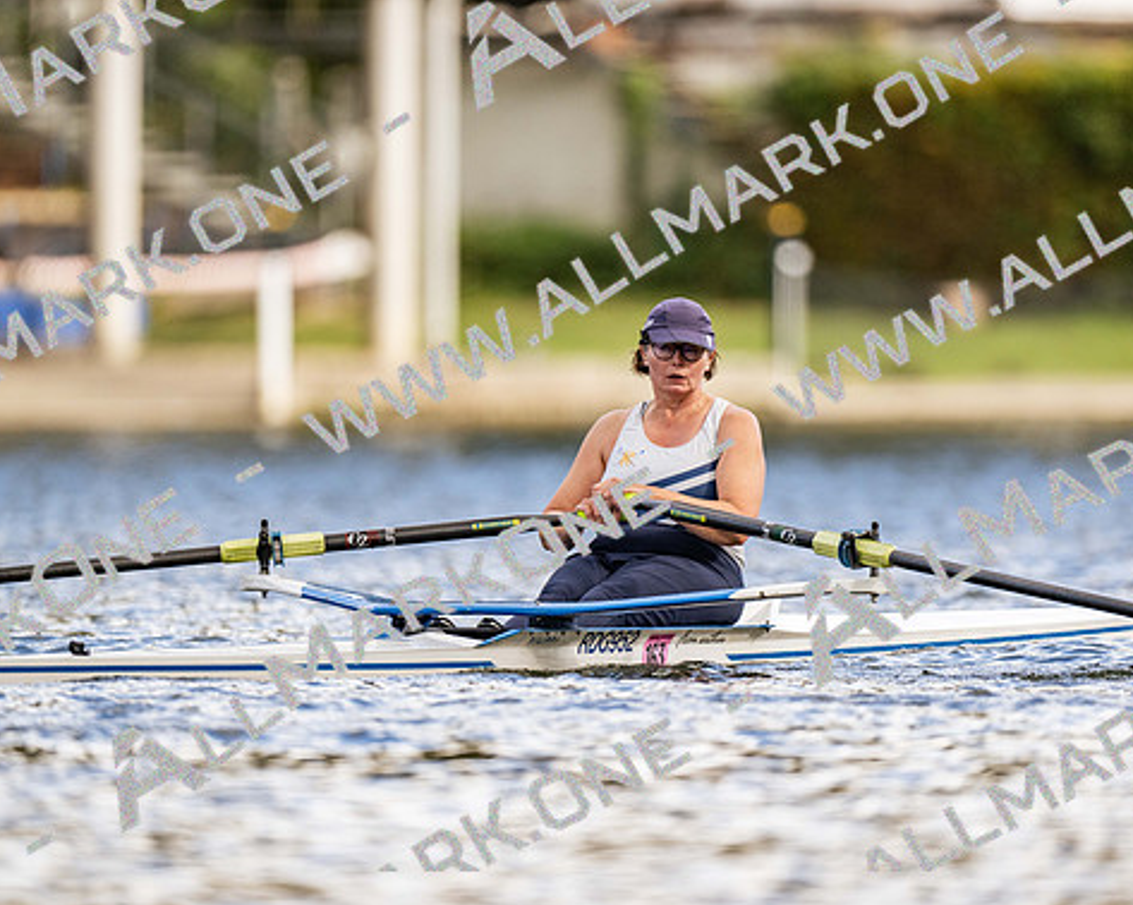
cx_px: 599
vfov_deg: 2.2
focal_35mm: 691
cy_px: 461
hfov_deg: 2.8
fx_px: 23161
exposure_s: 1/2500
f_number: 4
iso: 560
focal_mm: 600
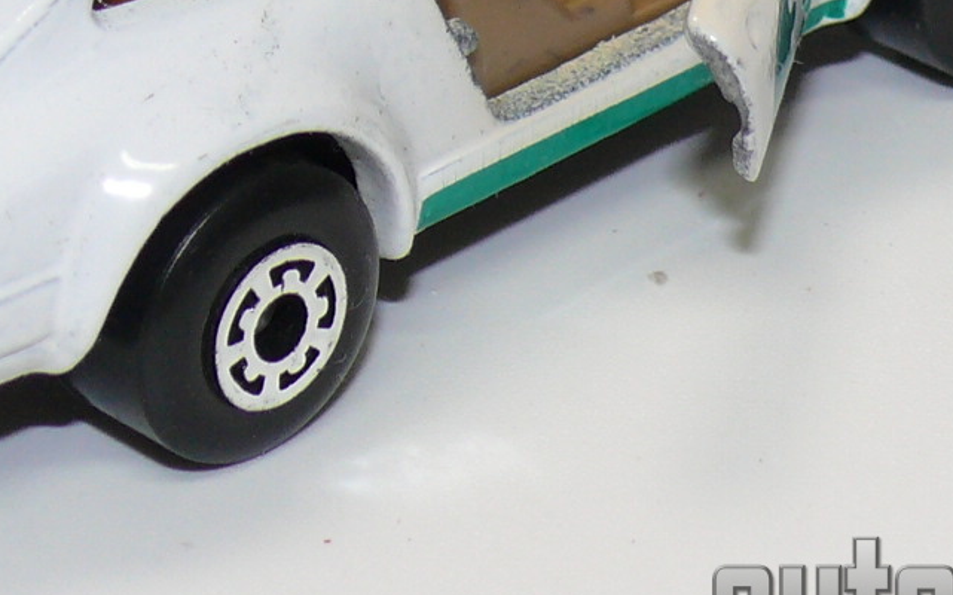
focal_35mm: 270
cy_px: -158
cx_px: 369
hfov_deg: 7.8
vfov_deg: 4.8
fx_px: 7009
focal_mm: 13.3
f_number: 4
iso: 100
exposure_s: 1/30
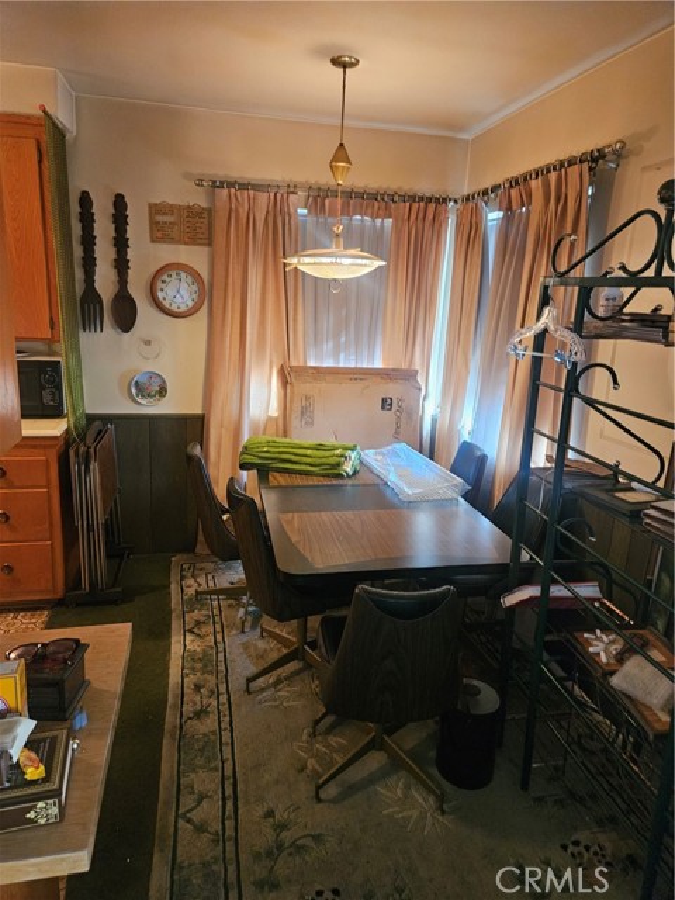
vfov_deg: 73.9
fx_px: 598
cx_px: 338
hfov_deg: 58.9
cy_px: 450
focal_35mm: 23
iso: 640
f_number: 1.8
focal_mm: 5.4
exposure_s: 1/60
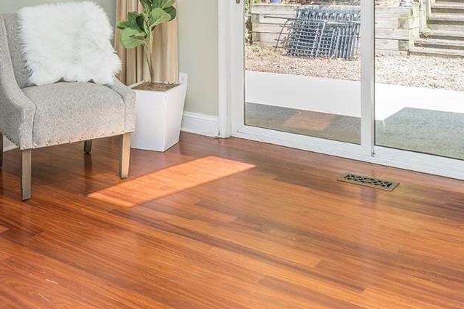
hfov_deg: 43.3
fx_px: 580
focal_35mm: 45
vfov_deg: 27.3
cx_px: 179
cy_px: -32
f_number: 8
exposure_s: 1/100
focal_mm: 14
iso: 320
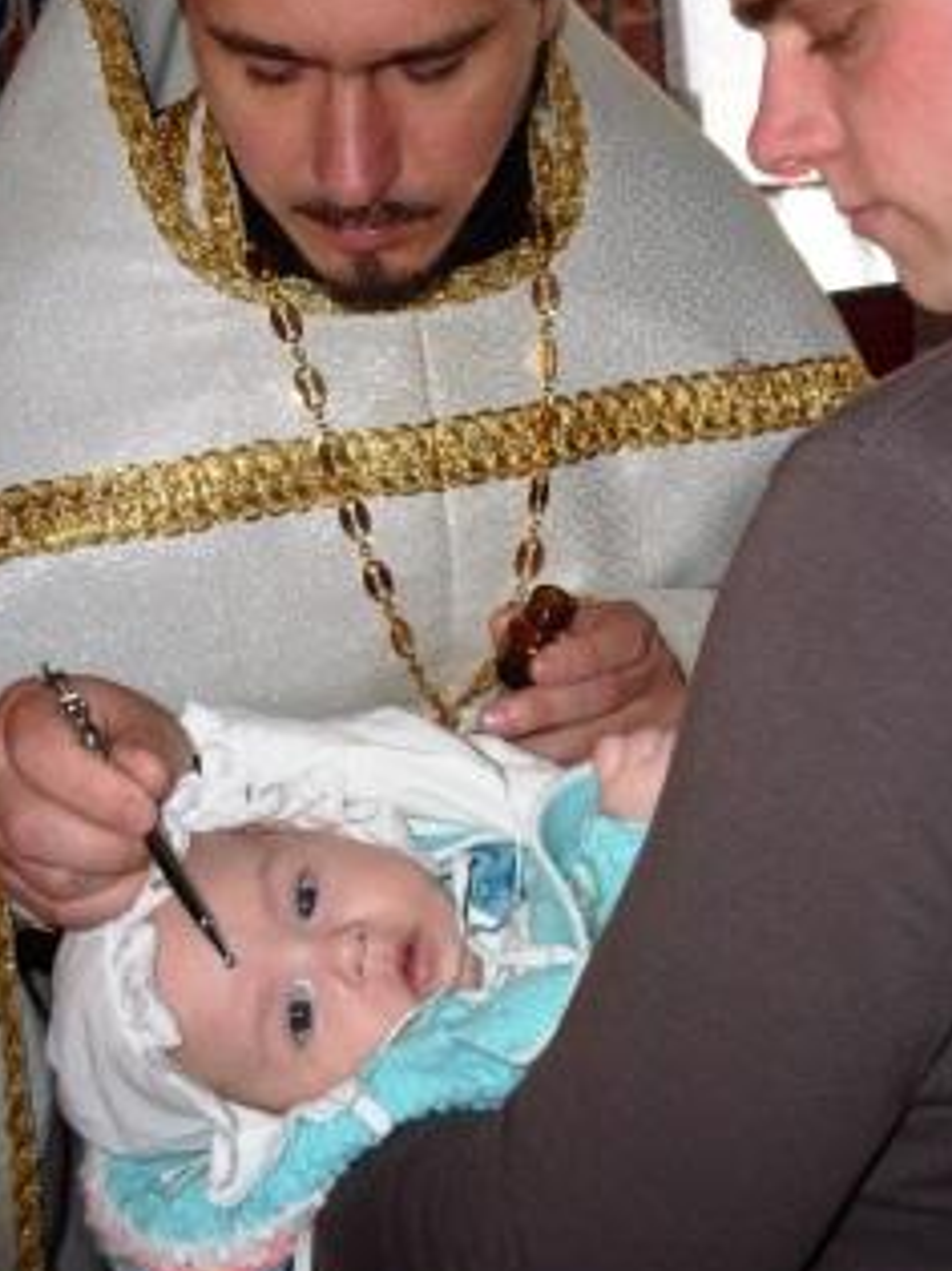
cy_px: 428
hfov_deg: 27.0
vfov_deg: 35.2
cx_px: 569
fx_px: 1981
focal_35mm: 54
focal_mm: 6.3
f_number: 2.8
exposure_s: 1/45
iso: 100
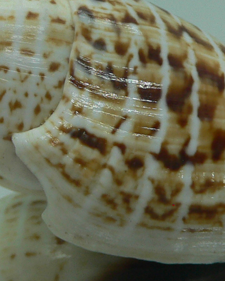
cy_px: 141
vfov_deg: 18.3
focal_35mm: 105
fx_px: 874
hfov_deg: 14.7
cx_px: 125
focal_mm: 4.6
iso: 80
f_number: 2.8
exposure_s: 1/60
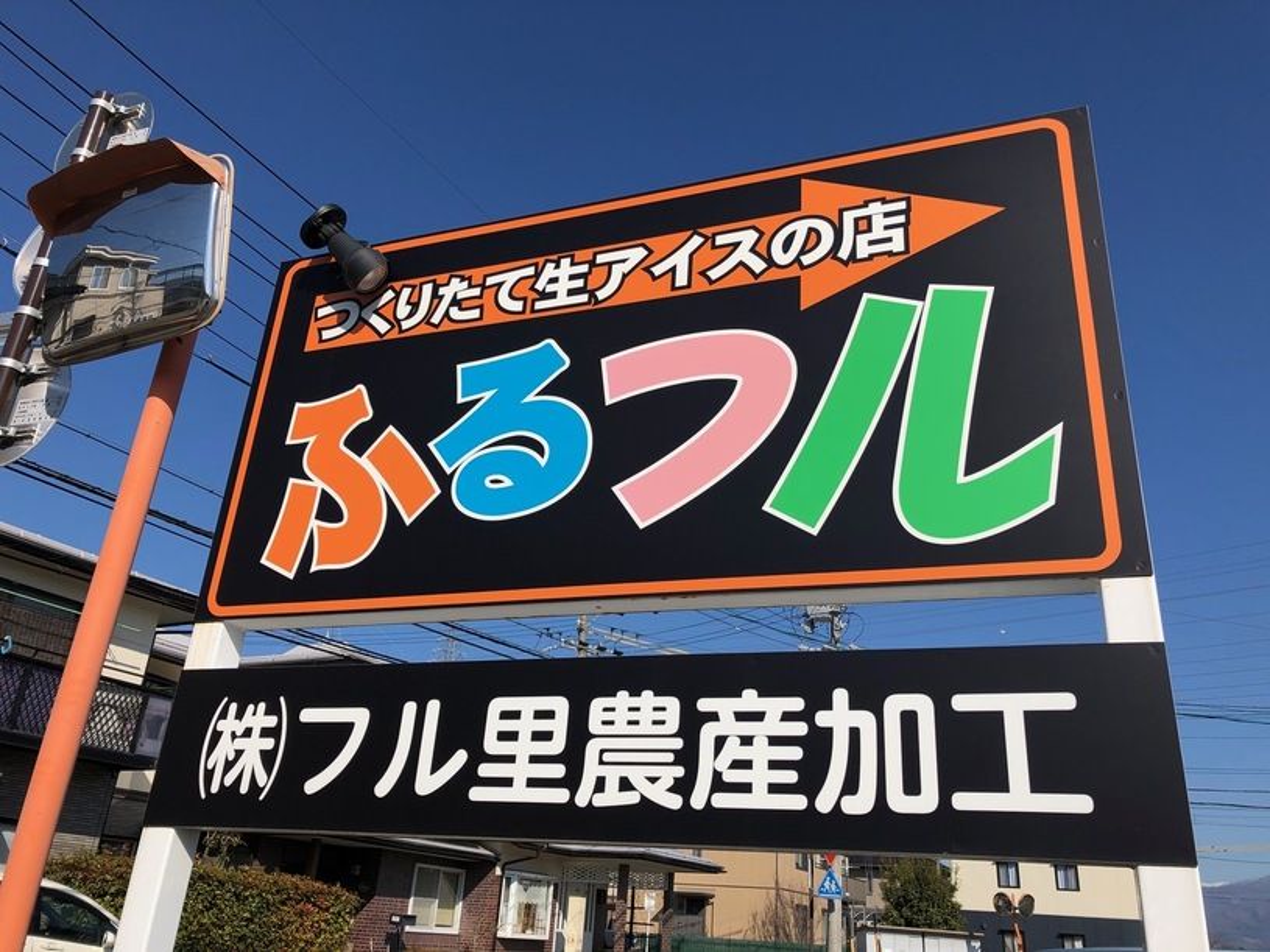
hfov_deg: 63.5
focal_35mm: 28
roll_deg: -3.6
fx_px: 1027
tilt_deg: +23.7
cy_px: 476
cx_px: 635
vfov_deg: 49.7
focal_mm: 4
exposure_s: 1/2558
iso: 20
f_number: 1.8
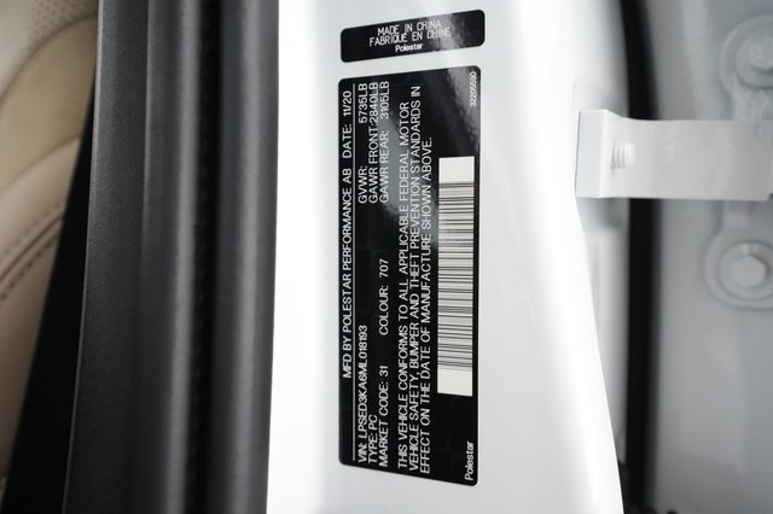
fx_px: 601
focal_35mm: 28
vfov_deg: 46.4
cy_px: 257
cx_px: 386
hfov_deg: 65.5
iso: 12800
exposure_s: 1/80
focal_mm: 28
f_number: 5.6
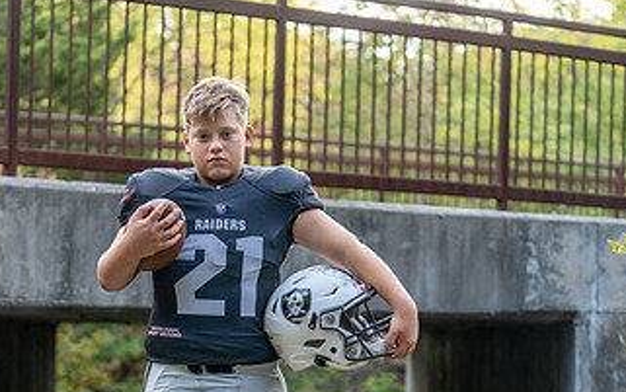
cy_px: 356
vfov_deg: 10.1
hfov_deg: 16.2
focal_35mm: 129
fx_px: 2202
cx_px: 222
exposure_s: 1/320
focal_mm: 70
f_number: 2.8
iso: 500
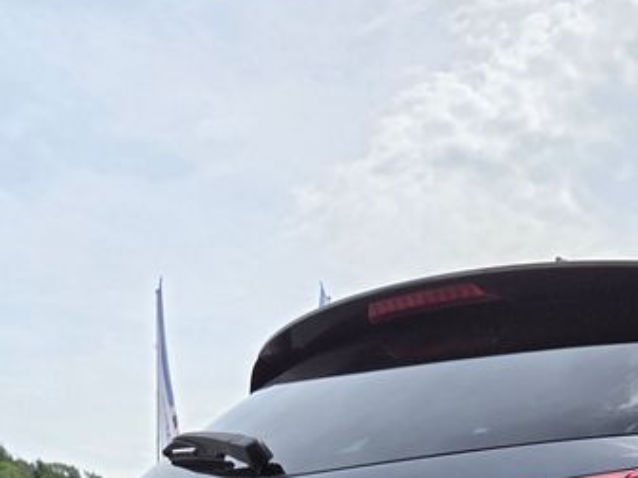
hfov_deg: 26.0
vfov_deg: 18.7
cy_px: 704
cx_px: 668
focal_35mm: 70
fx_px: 1290
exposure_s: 1/6217
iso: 80
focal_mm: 5.4
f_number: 1.8
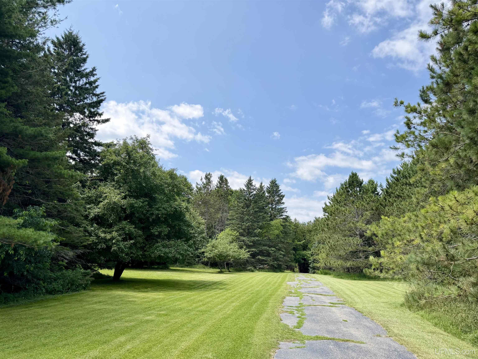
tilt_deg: +11.9
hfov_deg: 71.6
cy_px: 180
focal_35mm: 24
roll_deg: -2.4
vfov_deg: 56.8
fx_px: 331
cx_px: 239
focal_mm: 6.76
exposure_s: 1/2703
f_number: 1.78
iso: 100
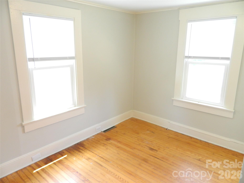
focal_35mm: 25
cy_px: 92
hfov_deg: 69.4
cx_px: 122
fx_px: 176
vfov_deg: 54.9
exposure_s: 1/30
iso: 200
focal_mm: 4.5
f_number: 3.1
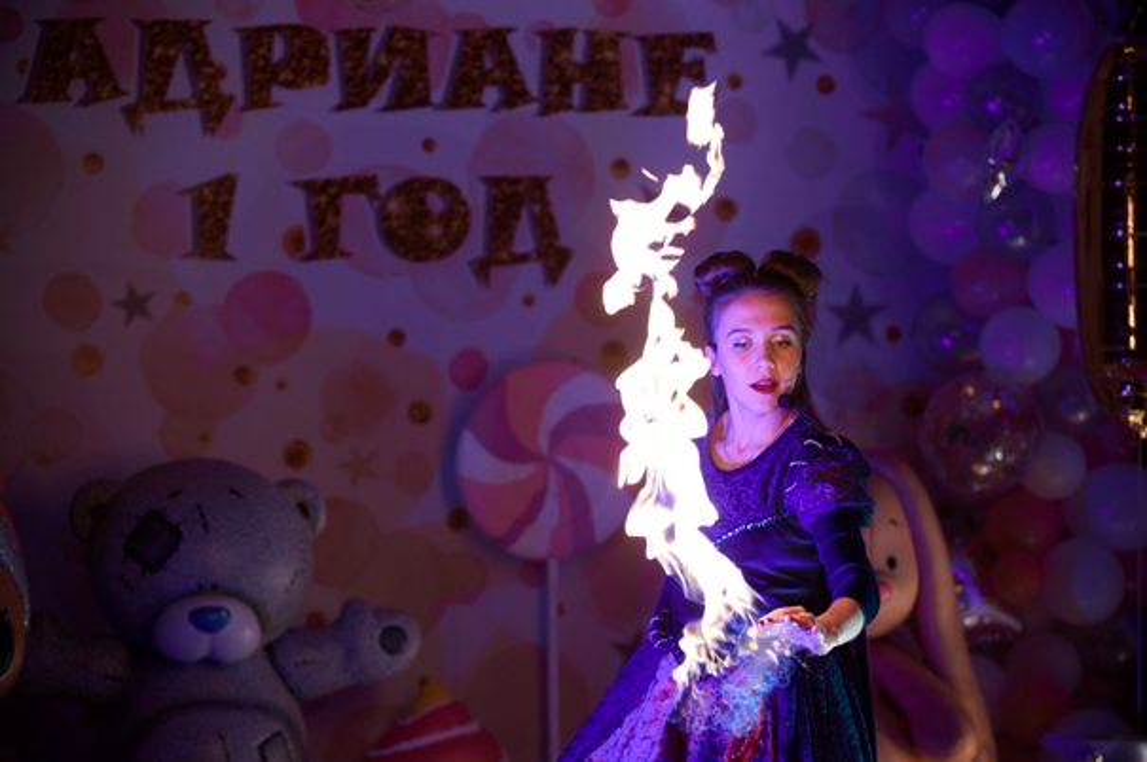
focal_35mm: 102
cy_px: 381
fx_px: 3246
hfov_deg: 20.0
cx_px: 574
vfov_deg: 13.4
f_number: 2.8
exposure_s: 1/250
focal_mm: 102
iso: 1250
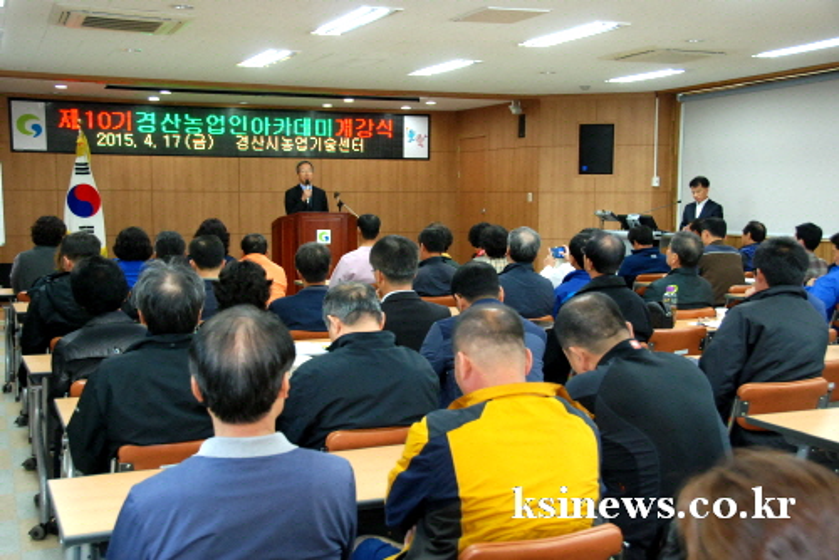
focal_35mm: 42
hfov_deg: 46.4
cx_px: 420
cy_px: 280
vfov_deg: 31.9
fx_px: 979
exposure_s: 1/60
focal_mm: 28
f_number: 5
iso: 1000
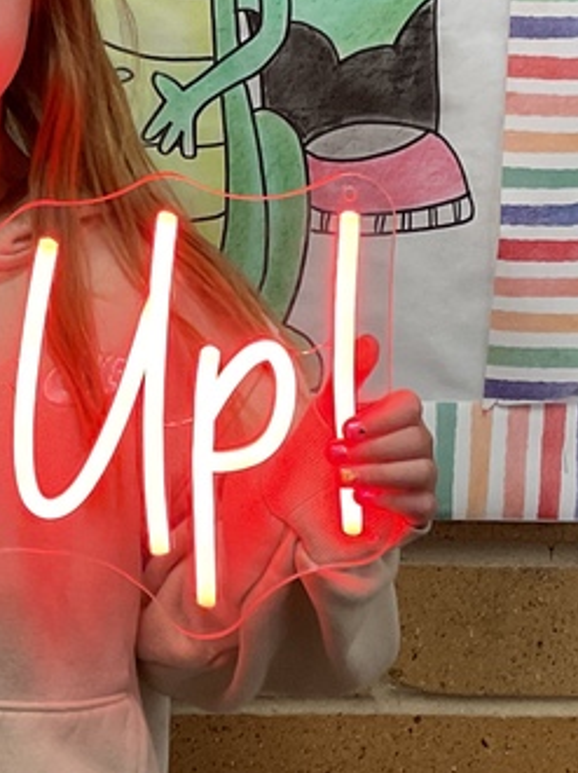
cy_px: 208
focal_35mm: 90
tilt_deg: -11.2
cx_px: 33
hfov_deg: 16.1
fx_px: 2006
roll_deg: -1.1
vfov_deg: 21.6
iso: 125
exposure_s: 1/60
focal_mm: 3
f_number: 1.8
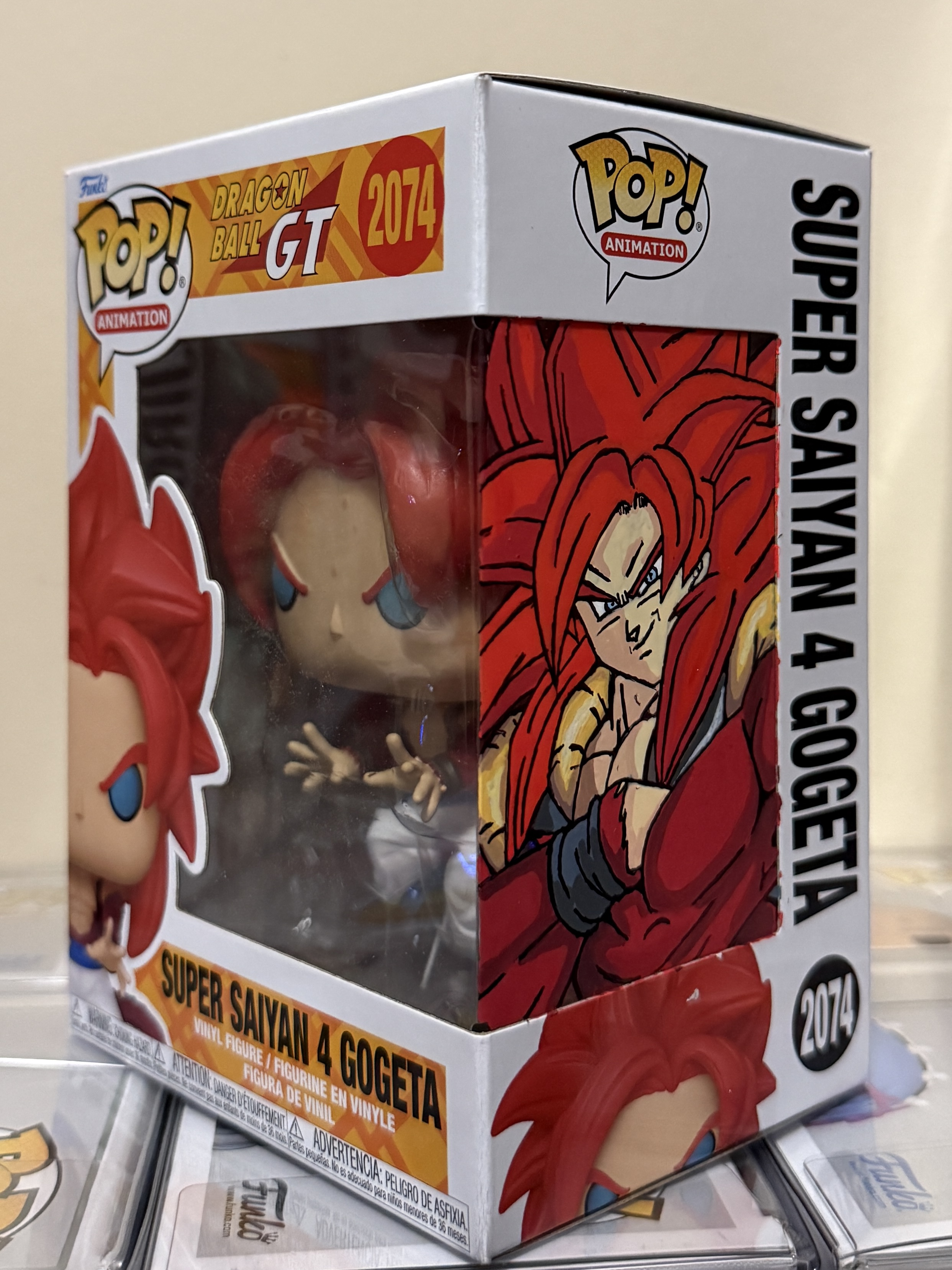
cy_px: 635
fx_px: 880
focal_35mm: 24
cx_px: 476
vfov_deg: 71.6
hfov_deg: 56.8
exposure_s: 1/60
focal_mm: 6.76
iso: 800
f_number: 1.78
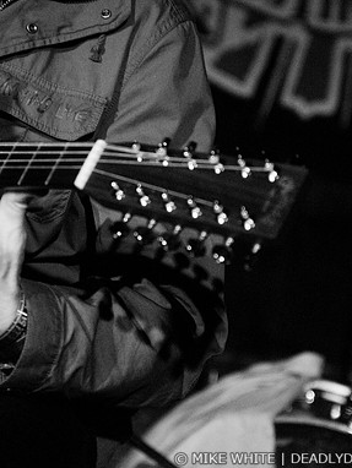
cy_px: 233
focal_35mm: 153
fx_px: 2072
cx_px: 91
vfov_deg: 12.9
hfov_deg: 9.7
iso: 1600
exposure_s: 1/60
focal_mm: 70
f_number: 2.8
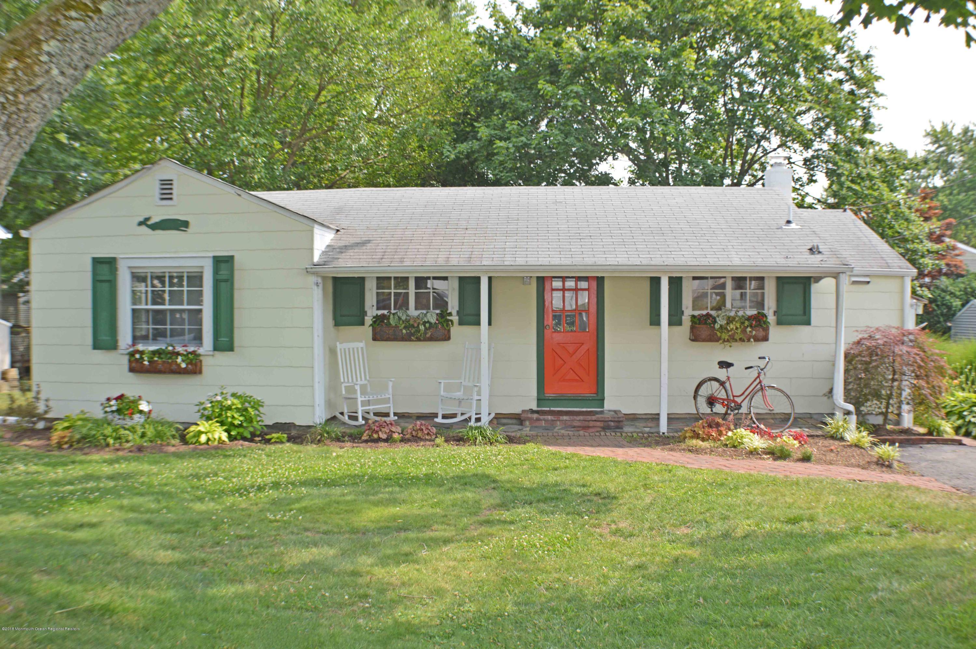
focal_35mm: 39
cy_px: 324
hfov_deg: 49.6
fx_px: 1056
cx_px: 488
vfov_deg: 34.1
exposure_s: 1/200
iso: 100
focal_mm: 26
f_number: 4.2
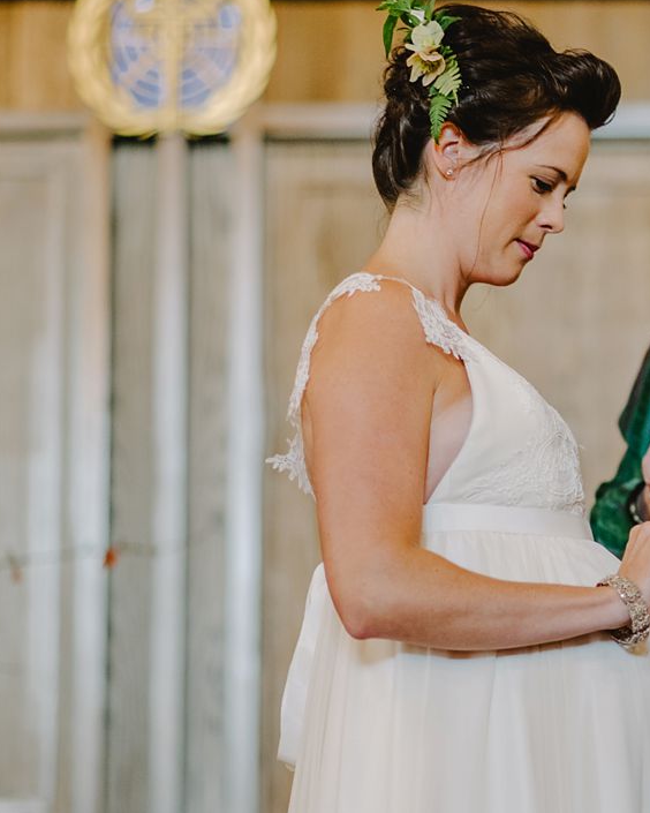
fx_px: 4136
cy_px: 406
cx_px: 702
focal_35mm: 172
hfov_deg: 8.9
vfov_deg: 11.2
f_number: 2
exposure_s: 1/125
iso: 1600
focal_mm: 85
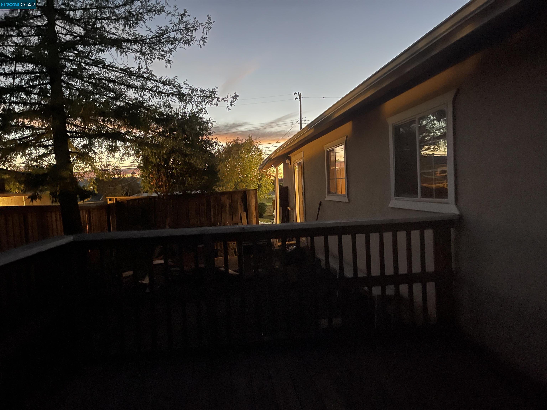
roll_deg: +1.7
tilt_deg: -3.0
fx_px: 395
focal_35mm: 25
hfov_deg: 69.4
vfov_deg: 54.9
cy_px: 205
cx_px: 274
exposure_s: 1/15
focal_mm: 5.1
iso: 1250
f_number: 1.6
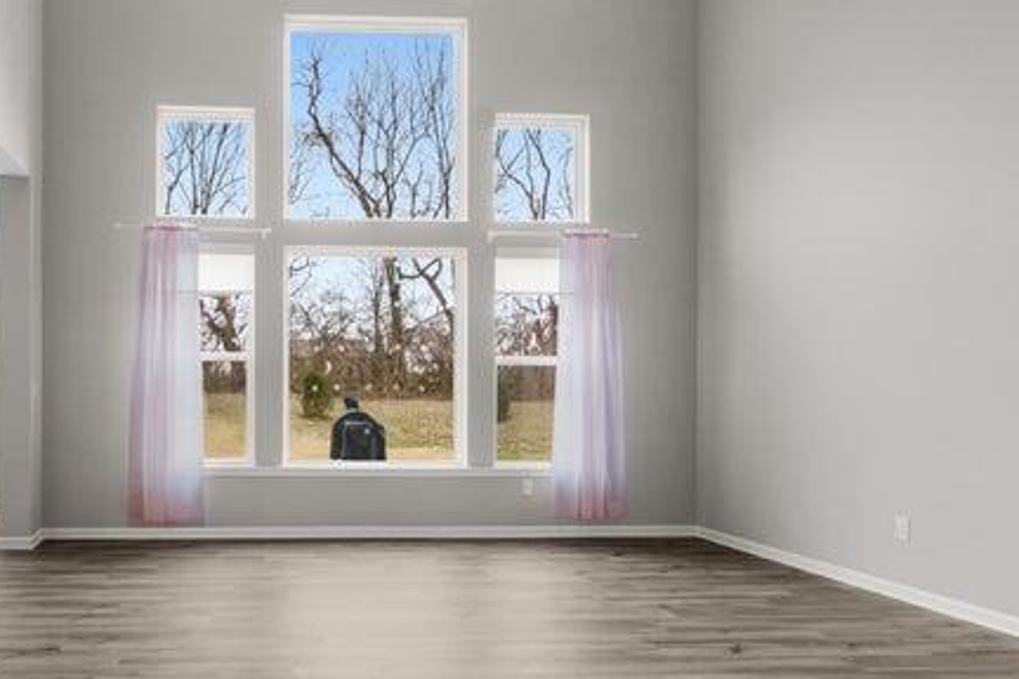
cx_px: 271
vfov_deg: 51.1
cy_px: 396
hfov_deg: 67.6
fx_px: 708
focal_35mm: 25
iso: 400
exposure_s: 1/15
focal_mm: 10
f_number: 11
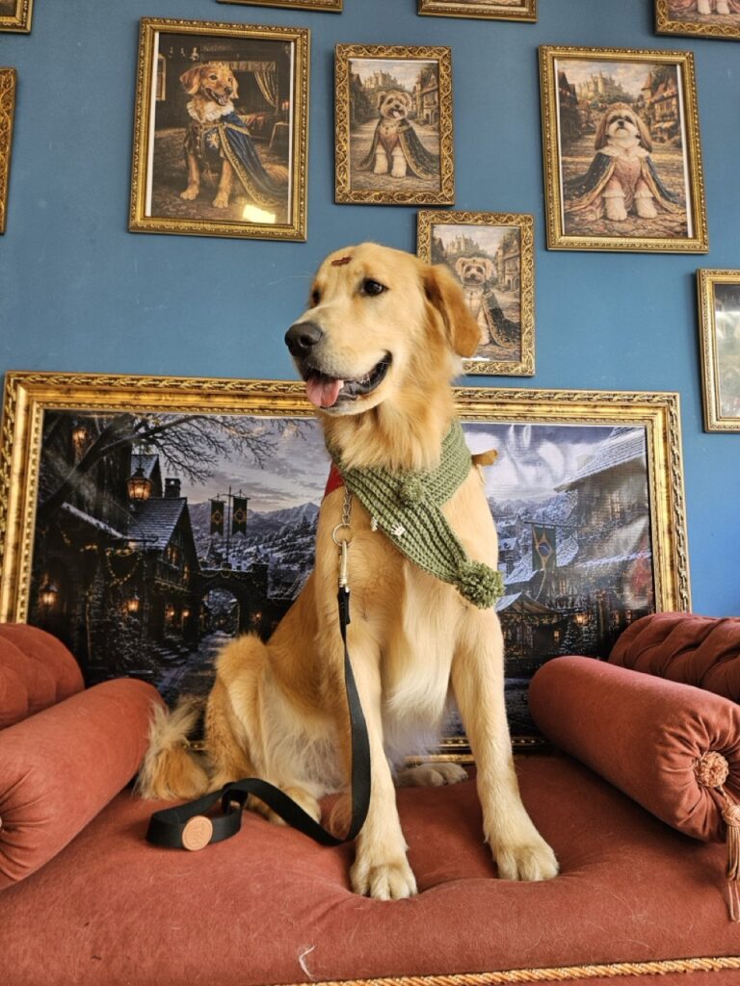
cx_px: 370
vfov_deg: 73.9
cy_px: 493
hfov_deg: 58.9
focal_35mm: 23
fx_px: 656
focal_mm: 5.4
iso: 80
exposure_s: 1/120
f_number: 1.8
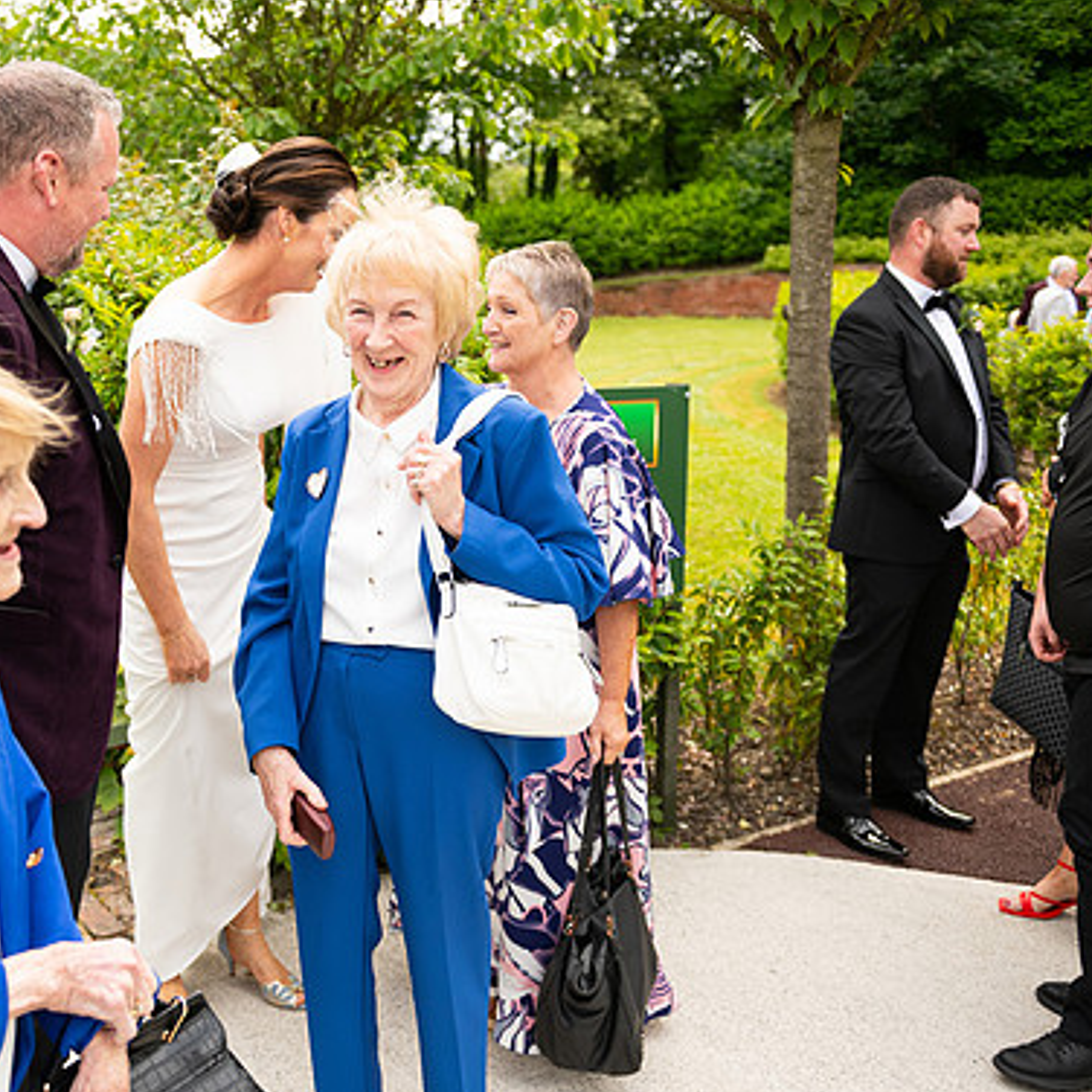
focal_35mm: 38
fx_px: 1356
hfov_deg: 43.0
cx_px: 328
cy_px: 559
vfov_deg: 43.9
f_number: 3.5
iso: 250
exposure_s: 1/1600
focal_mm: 29
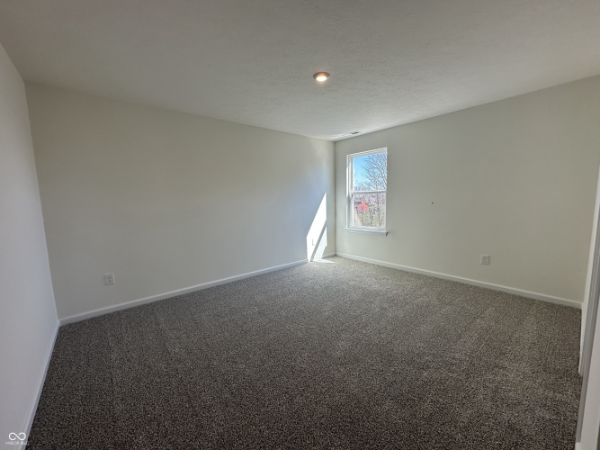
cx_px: 300
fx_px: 243
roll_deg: +0.9
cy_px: 225
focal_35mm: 14
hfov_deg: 102.1
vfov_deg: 85.7
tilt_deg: -6.3
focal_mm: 2.22
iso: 40
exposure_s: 1/174
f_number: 2.2
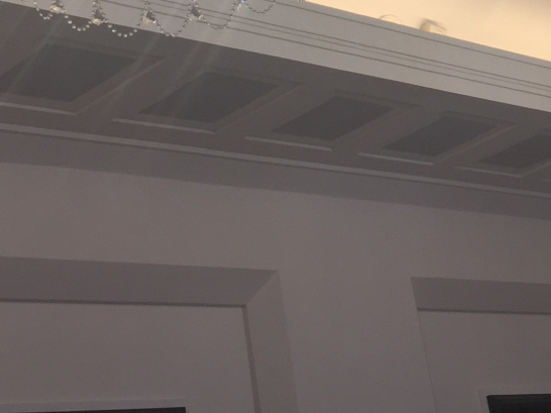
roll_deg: +12.1
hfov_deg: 22.8
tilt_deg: +31.8
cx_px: 404
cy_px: -183
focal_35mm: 85
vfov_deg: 16.1
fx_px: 1352
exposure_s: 1/102
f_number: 2.2
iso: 32
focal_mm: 4.15
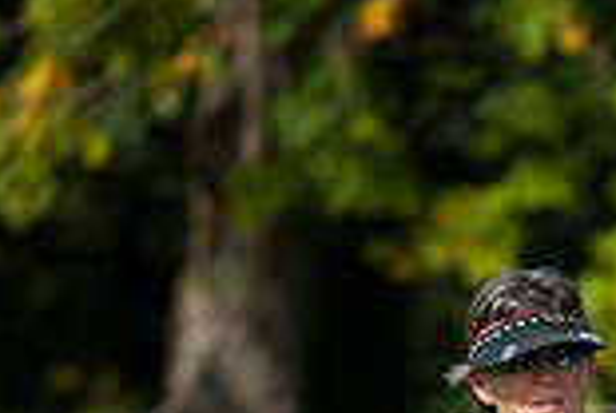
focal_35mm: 1119
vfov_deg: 1.2
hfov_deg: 1.8
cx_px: 1081
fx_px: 19184
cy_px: 695
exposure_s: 1/2000
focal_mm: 300
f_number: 6.3
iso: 200
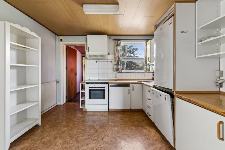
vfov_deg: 77.3
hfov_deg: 100.4
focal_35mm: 15
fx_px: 94
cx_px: 112
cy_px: 75
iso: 640
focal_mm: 10
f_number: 8
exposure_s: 1/10
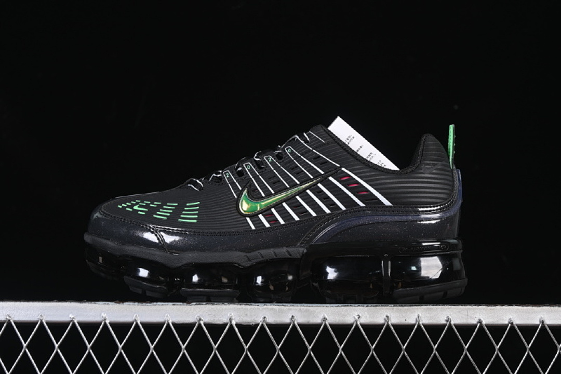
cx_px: 280
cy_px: 187
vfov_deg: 18.2
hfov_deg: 27.0
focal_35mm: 75
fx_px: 1169
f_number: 6.3
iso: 160
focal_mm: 50
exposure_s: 1/60
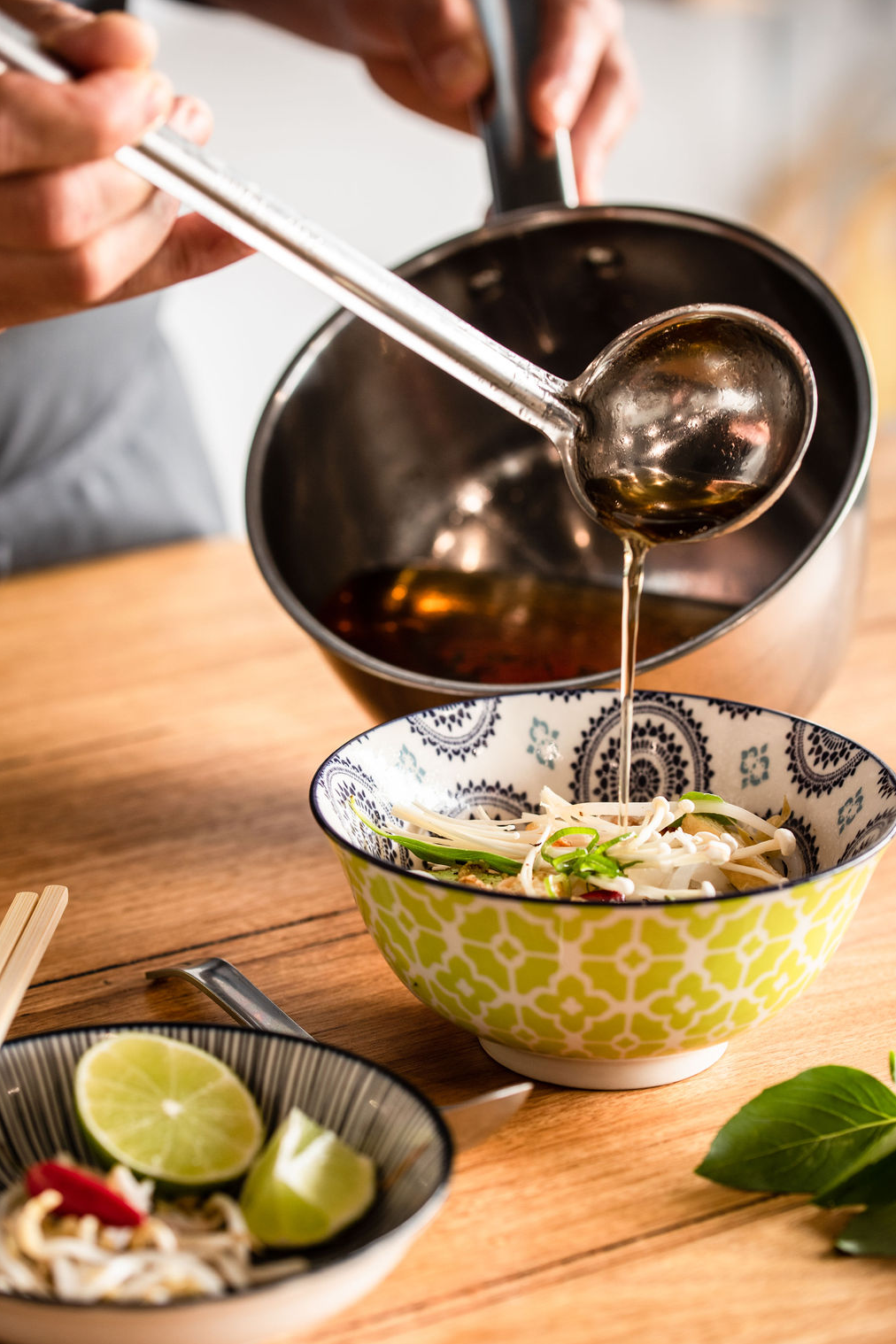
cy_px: 676
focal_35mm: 91
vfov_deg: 22.4
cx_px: 449
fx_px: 3397
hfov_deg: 15.0
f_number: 4.5
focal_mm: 90
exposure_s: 1/50
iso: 250
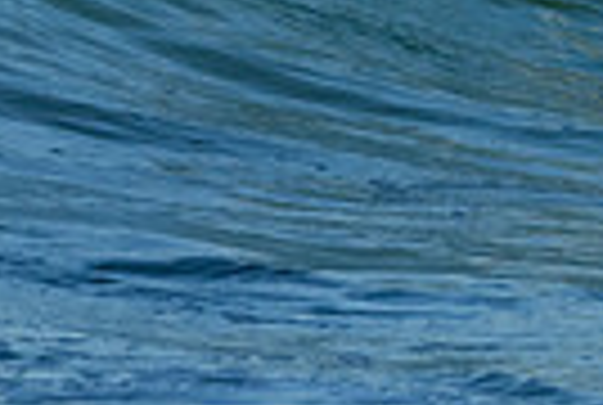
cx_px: 1076
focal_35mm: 2458
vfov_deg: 0.6
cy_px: -358
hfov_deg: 0.8
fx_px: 41263
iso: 720
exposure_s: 1/1250
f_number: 5.6
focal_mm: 380
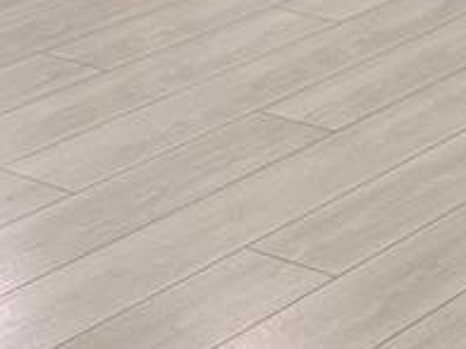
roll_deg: -0.6
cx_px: 844
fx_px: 1991
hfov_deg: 12.2
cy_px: -469
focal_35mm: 148
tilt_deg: -7.0
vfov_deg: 9.1
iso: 160
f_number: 1.78
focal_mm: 6.76
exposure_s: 1/60
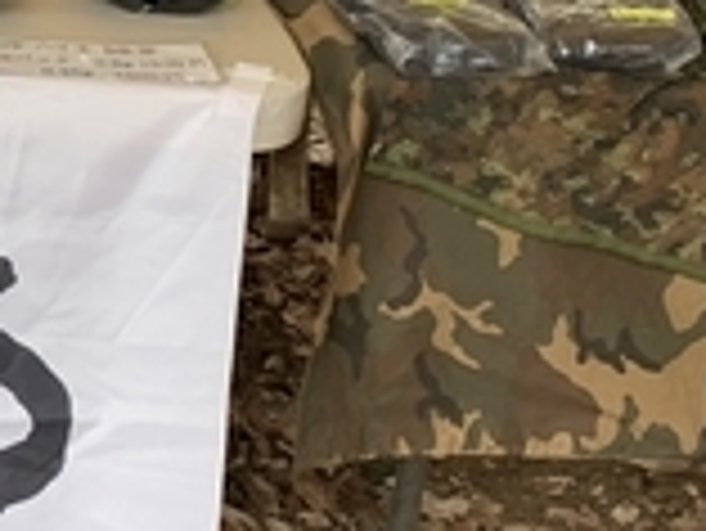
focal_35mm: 110
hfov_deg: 14.8
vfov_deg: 13.4
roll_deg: +1.9
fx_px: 2245
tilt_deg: -23.1
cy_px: 108
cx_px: -679
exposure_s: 1/122
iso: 40
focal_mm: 4.25
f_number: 1.8
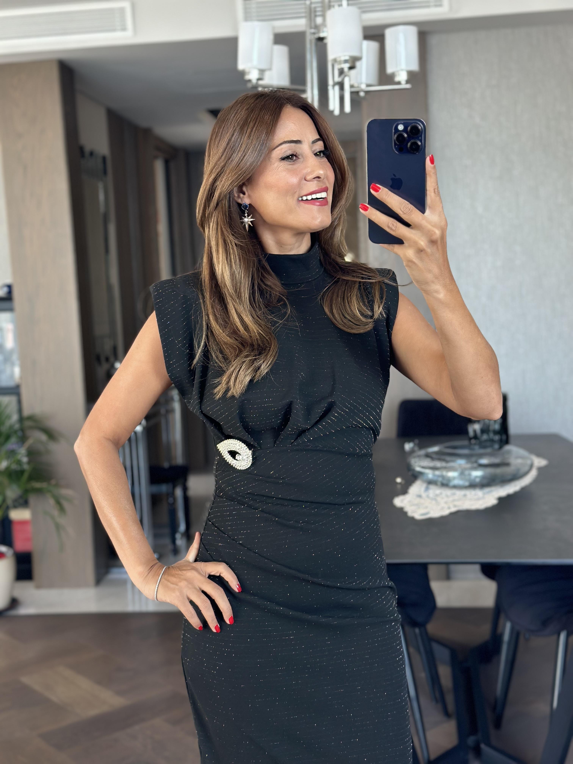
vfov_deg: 39.7
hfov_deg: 30.3
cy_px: 382
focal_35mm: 48
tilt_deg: -19.4
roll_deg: +4.5
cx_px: 286
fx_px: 1059
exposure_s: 1/85
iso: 125
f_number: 1.78
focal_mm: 6.86
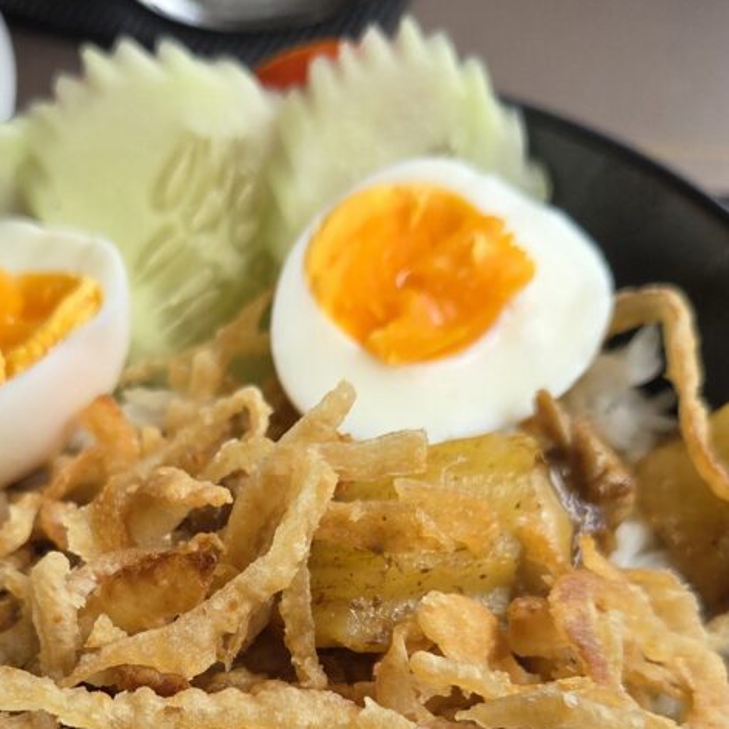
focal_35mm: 44
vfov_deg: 37.0
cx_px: 260
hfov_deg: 38.0
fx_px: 1048
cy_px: 586
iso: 50
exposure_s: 1/370
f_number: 1.8
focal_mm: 5.4
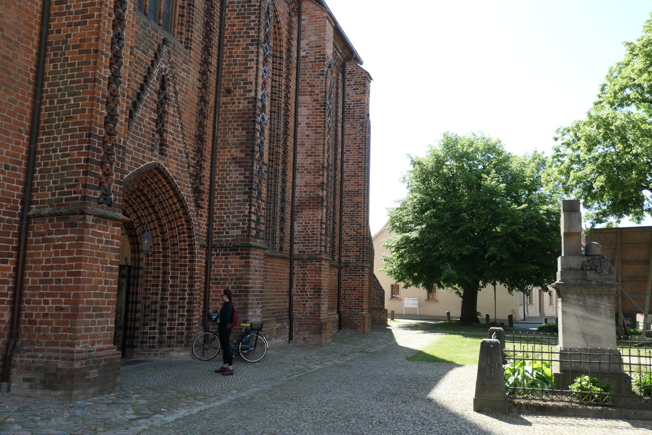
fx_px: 580
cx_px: 326
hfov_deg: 58.7
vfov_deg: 41.1
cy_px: 218
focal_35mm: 32
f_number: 3.6
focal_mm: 11.7
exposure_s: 1/640
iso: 200
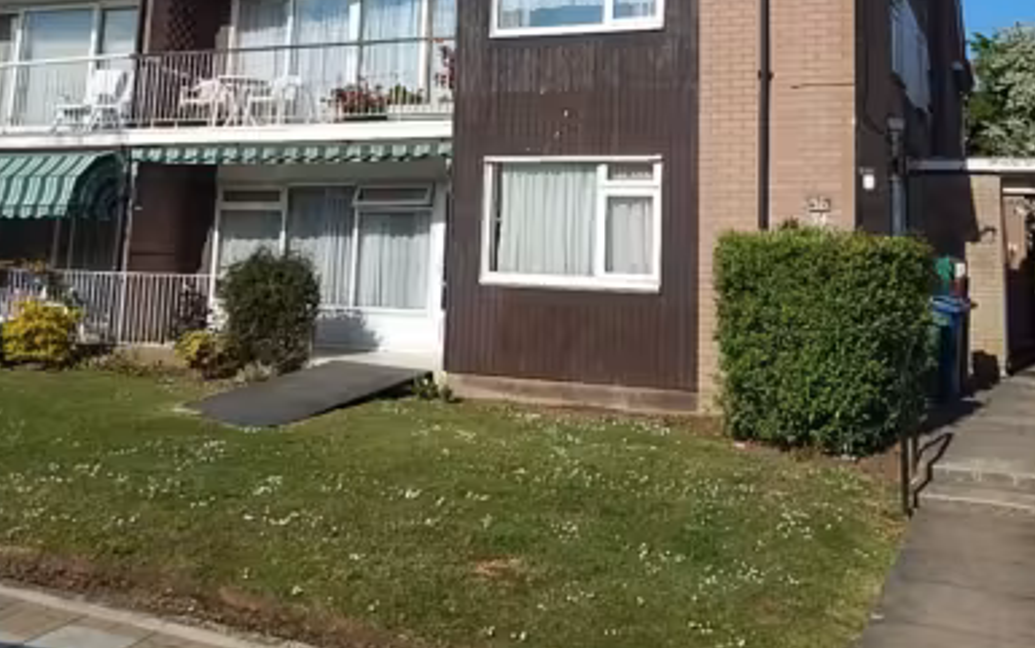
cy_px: 94
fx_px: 1072
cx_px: 573
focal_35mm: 38
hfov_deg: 51.4
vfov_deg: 32.3
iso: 125
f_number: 6
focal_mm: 4
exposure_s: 1/640
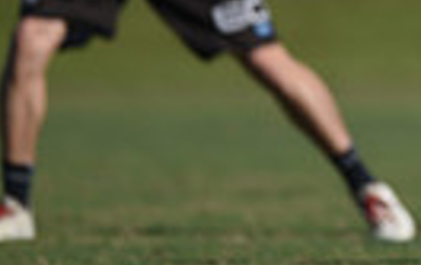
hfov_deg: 1.2
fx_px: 20527
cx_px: 718
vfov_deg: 0.7
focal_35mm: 1786
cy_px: -281
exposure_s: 1/8000
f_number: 2.8
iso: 200
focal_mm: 400
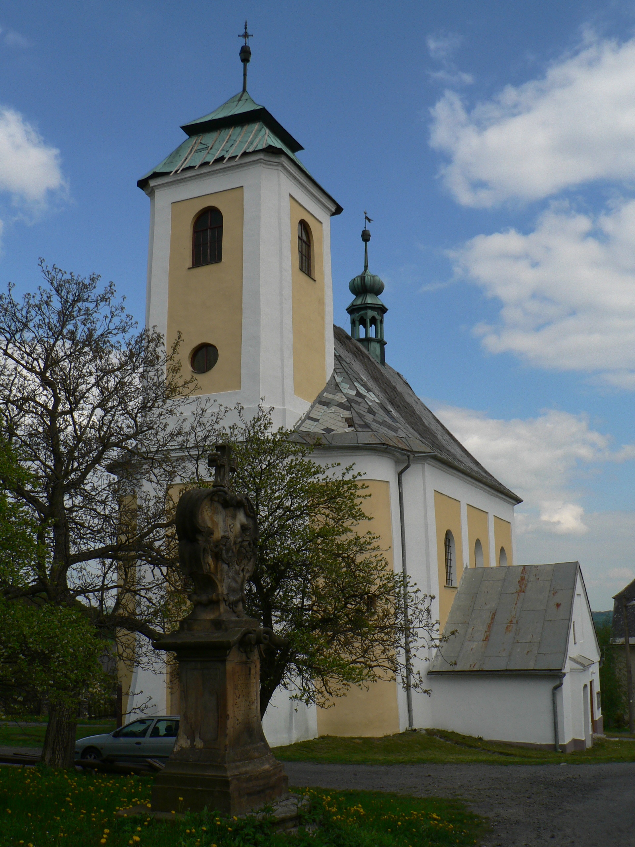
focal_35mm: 36
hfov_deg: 39.7
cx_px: 318
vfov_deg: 51.4
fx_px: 881
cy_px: 424
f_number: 5
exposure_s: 1/500
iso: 80
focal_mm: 6
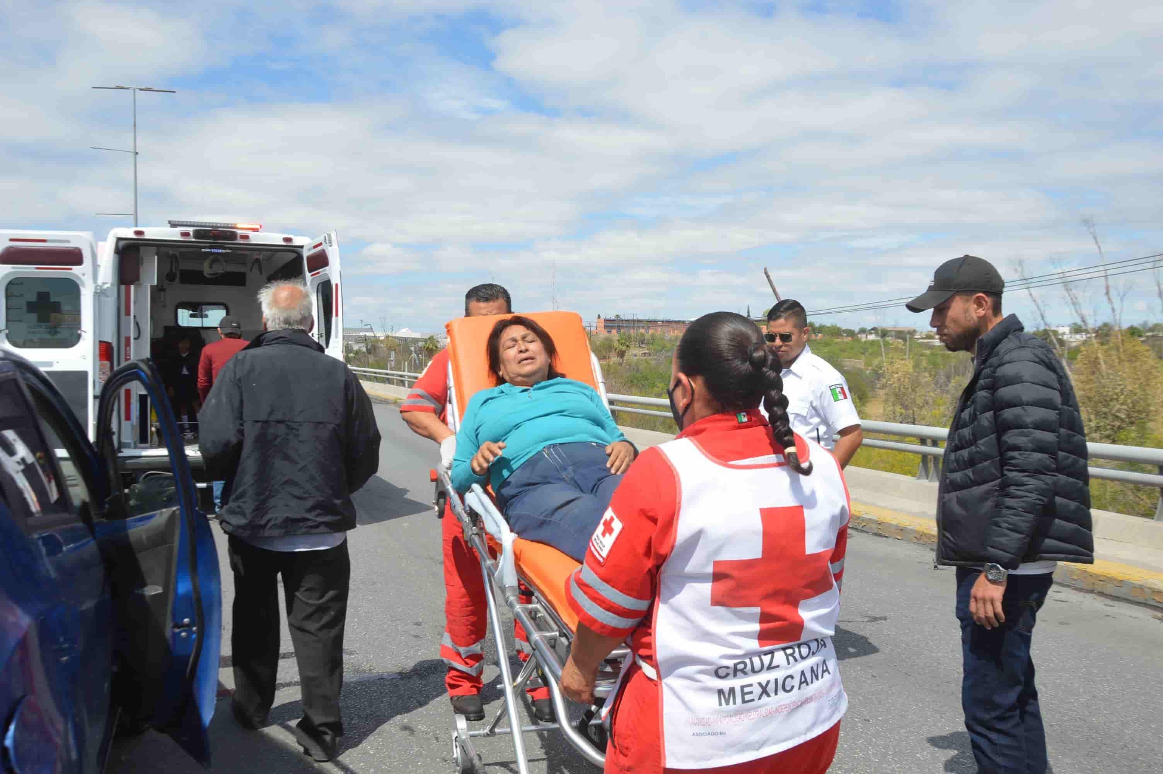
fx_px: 871
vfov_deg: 47.8
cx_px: 582
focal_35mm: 27
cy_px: 387
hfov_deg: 67.4
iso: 100
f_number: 9
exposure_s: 1/320
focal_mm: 18
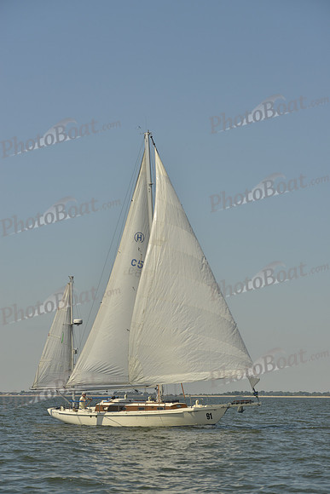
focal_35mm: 95
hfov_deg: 14.4
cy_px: 247
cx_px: 165
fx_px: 1305
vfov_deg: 21.5
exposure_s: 1/1000
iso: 200
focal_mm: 95
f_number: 7.1
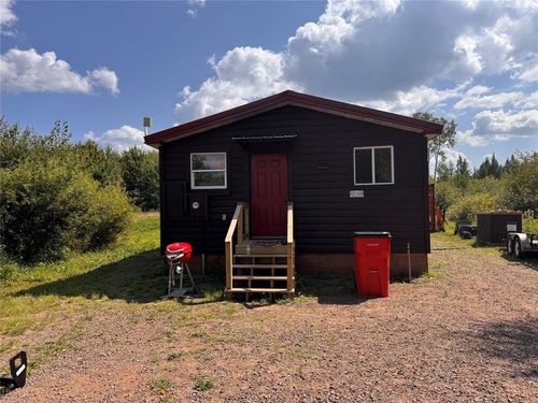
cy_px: 202
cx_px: 269
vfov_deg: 56.8
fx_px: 373
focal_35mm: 24
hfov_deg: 71.6
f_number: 1.78
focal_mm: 6.76
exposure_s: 1/4950
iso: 80
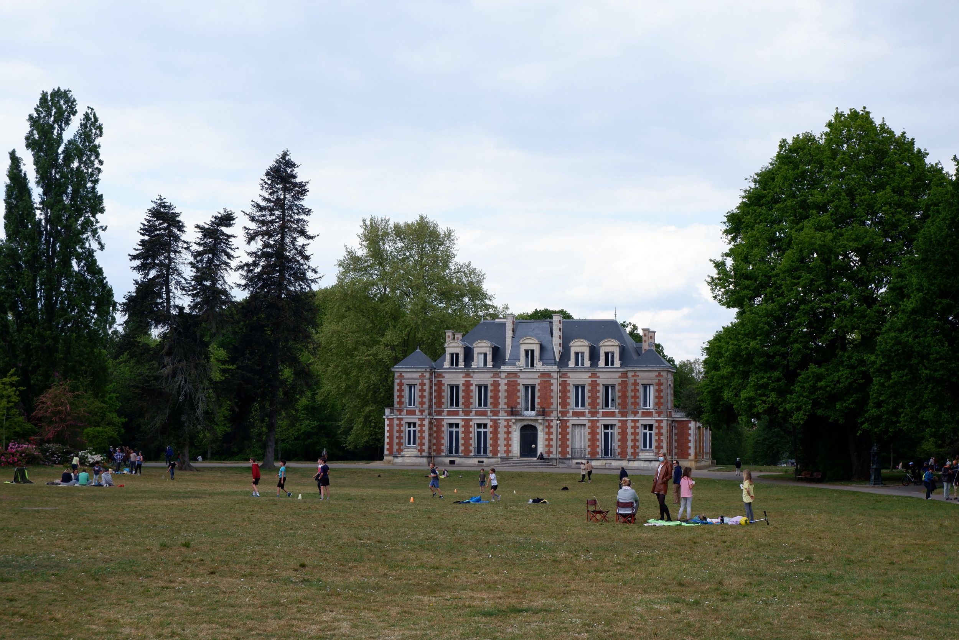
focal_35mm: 53
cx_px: 480
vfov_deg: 25.6
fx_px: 1413
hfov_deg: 37.5
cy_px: 320
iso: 200
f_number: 8
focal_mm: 35.3
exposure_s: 1/280
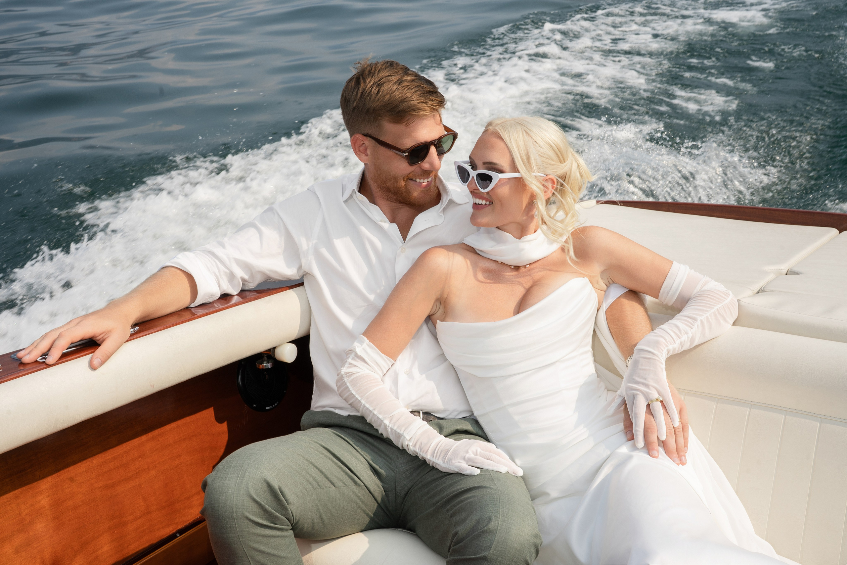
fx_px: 965
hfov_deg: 47.4
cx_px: 424
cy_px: 282
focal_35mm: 41
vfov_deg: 32.6
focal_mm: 41
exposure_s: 1/250
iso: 125
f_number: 14
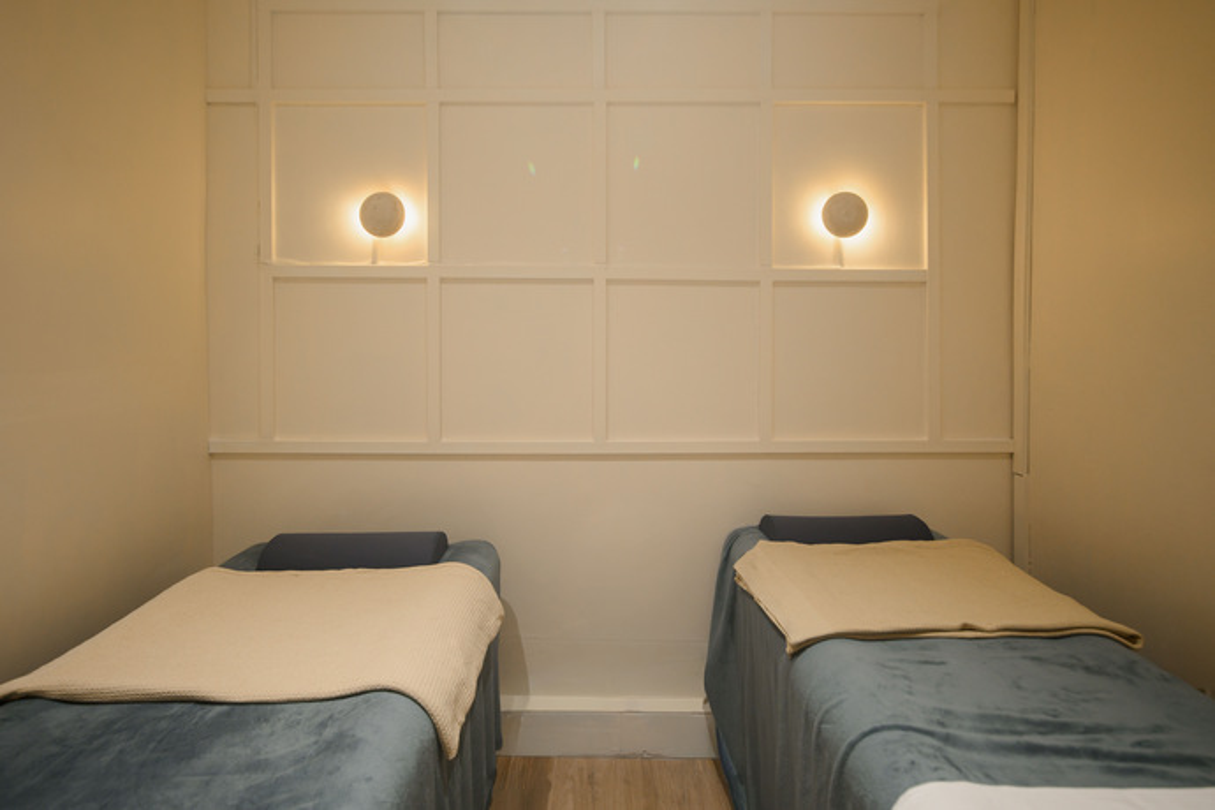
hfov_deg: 93.3
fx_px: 574
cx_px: 608
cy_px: 405
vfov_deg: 70.4
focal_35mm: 17
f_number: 4
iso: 500
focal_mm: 17
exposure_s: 1/50
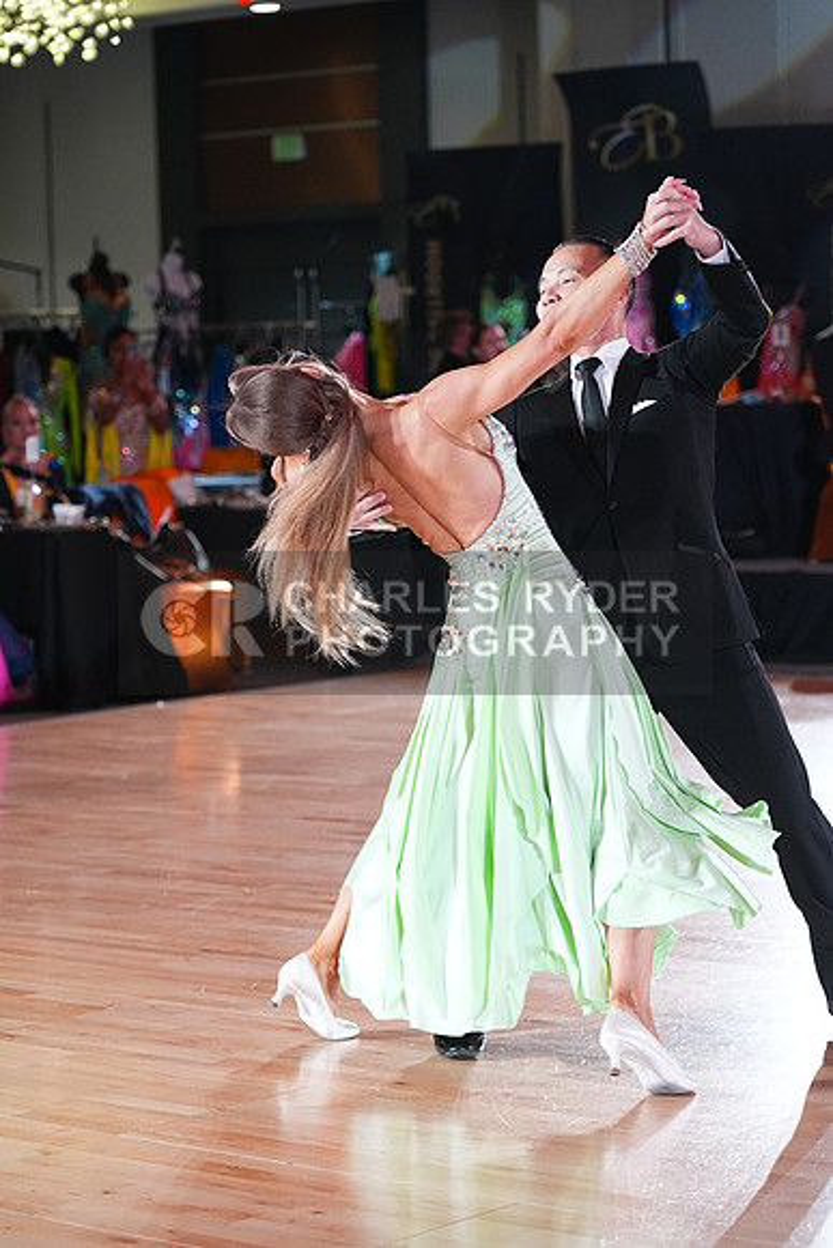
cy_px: 624
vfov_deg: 20.6
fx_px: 3434
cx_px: 416
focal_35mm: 99
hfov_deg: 13.8
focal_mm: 99
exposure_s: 1/400
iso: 5000
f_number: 4
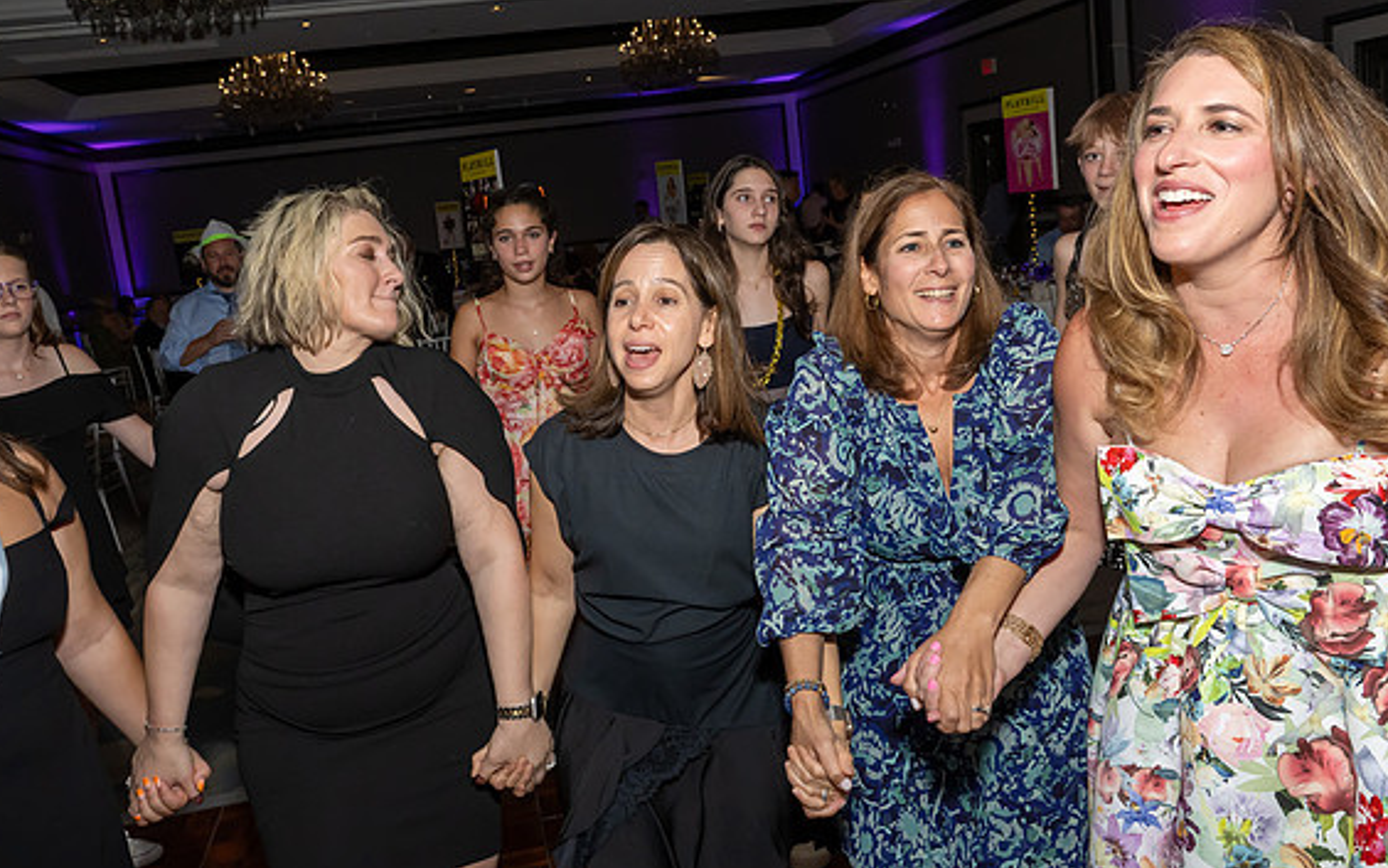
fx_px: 1060
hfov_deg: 66.4
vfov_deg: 44.5
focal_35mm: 28
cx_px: 647
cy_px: 376
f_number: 8
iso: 1000
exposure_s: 1/250
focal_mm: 17
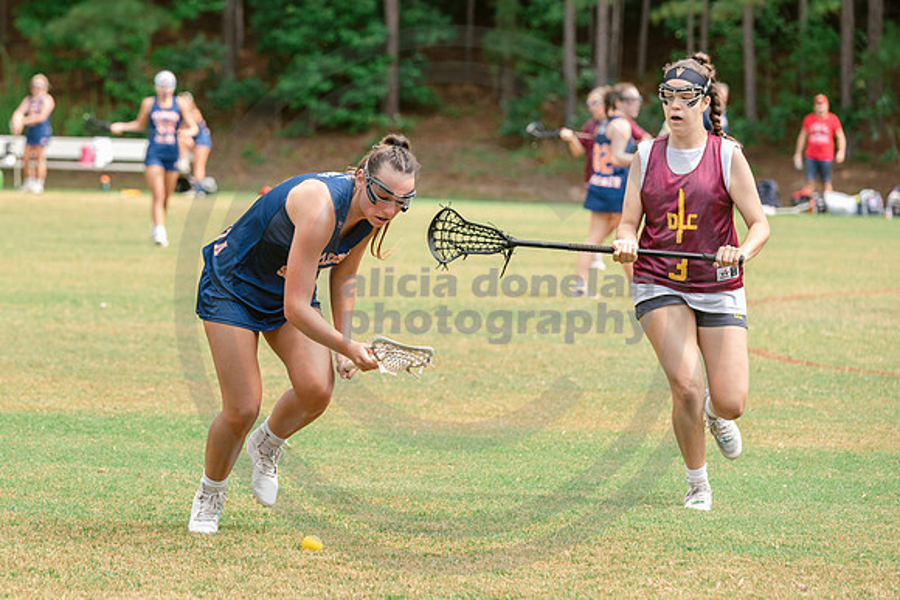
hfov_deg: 10.7
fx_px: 4807
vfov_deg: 7.1
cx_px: 259
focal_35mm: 192
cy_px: 300
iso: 250
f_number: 4
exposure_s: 1/1000
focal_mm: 135
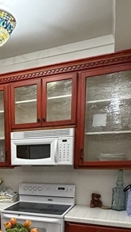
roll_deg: +1.7
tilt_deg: -12.1
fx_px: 247
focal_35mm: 40
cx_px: 2
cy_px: 207
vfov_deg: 45.9
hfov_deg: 28.0
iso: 500
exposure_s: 1/60
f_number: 2.2
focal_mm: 2.22
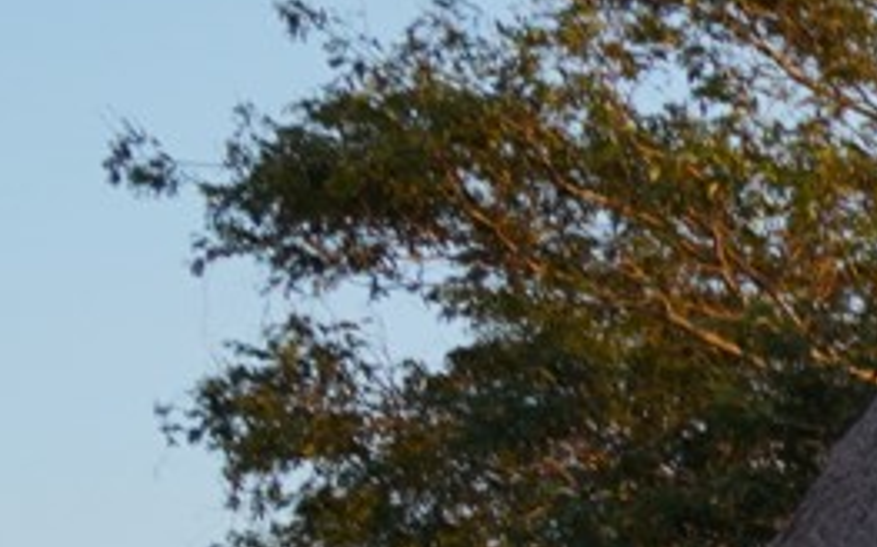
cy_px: 1980
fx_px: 5183
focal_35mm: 217
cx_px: 3008
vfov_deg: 5.5
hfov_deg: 7.8
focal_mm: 28
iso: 100
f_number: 4.5
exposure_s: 1/80
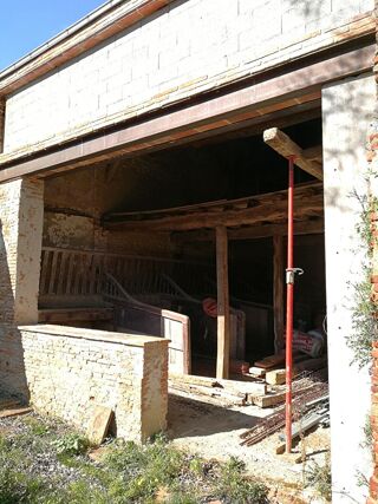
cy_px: 252
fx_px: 393
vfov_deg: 65.3
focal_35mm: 27
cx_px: 189
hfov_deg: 51.3
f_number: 2.2
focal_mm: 3.95
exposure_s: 1/401
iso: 50
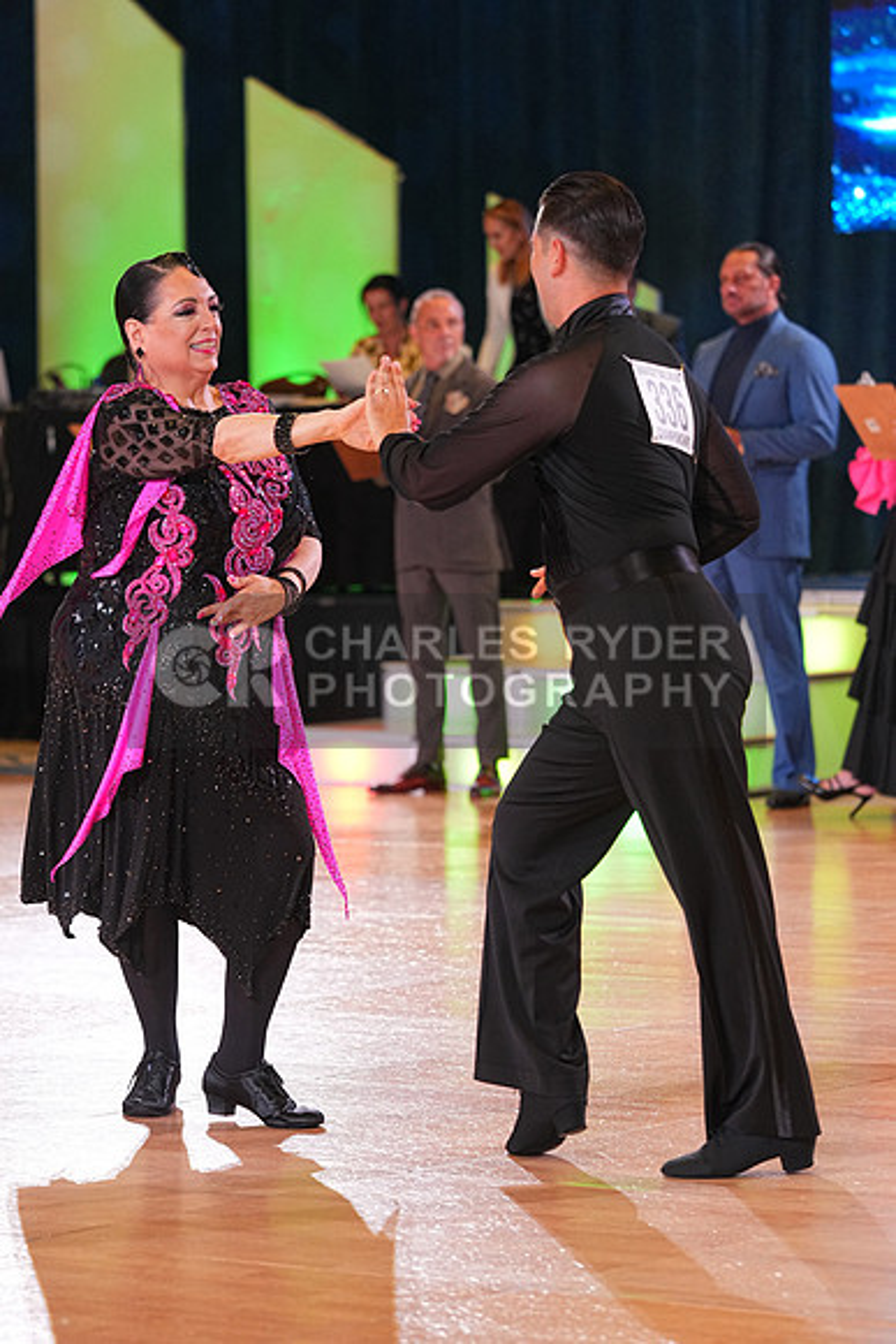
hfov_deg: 9.1
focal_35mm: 151
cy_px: 672
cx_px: 448
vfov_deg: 13.6
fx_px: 5634
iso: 2000
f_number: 4
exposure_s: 1/200
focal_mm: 151
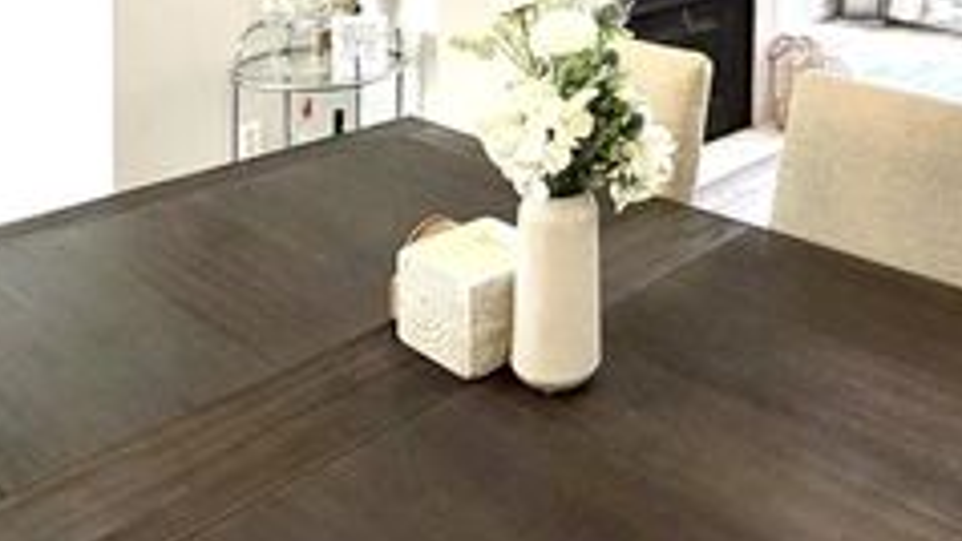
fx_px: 1046
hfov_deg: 48.1
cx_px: 679
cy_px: -166
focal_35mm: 41
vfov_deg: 25.1
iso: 320
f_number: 2.2
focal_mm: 2.22
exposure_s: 1/121
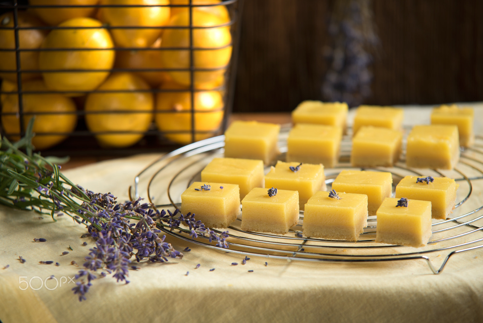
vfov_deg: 8.3
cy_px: 162
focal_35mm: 165
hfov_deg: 12.4
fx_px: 2214
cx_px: 242
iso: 100
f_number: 4
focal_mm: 165
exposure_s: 1/13
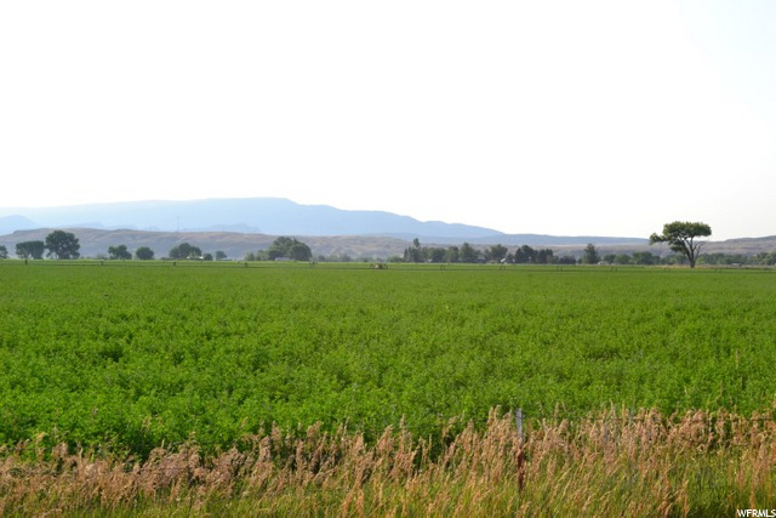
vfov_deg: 29.9
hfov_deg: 43.6
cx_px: 388
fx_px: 970
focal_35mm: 45
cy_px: 259
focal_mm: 30
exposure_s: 1/400
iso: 400
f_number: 11
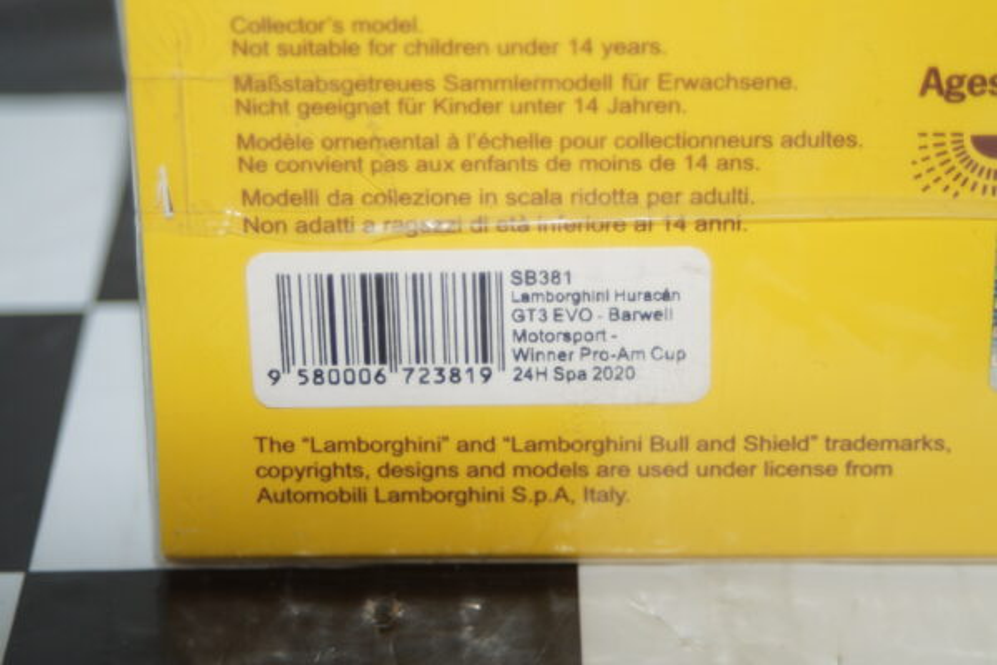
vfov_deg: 11.4
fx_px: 3323
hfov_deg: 17.1
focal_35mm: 120
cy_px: 332
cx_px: 498
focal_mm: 80
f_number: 5.6
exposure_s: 1/60
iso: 250
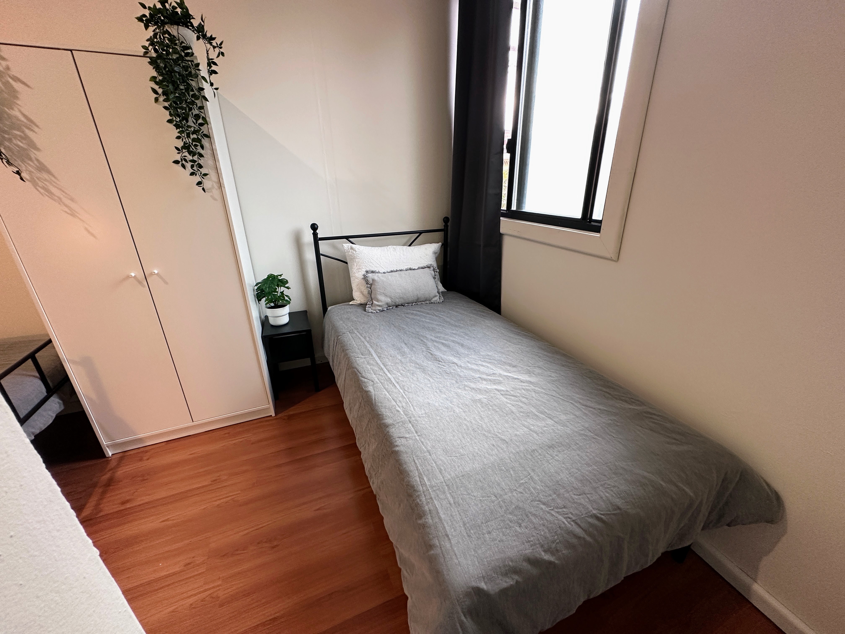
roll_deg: +1.1
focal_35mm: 14
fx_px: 342
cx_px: 422
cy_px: 317
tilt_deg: -23.0
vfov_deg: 85.7
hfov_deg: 102.1
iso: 200
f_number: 2.2
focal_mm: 2.22
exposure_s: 1/50
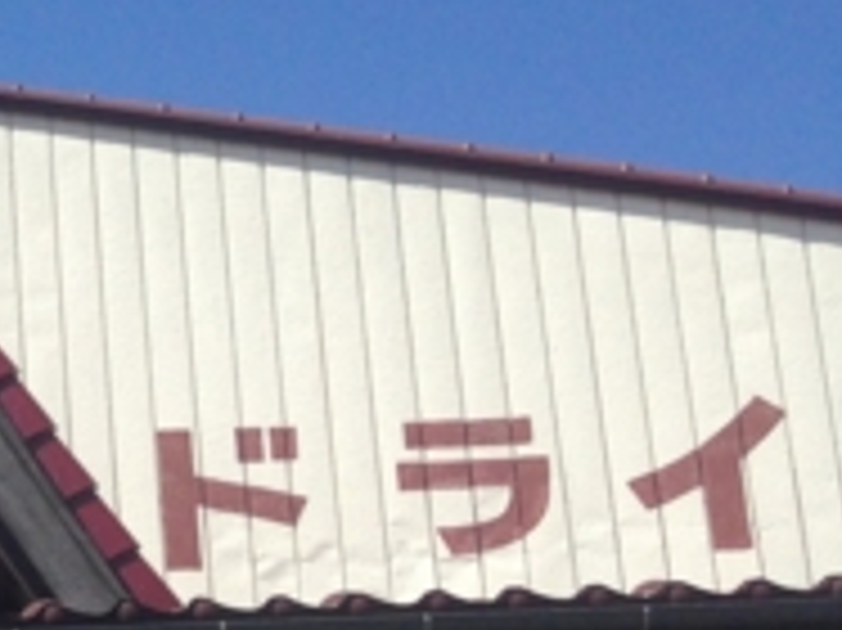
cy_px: 576
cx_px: -919
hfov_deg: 12.2
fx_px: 3427
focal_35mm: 141
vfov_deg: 10.4
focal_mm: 4.12
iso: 50
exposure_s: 1/1290
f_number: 2.4
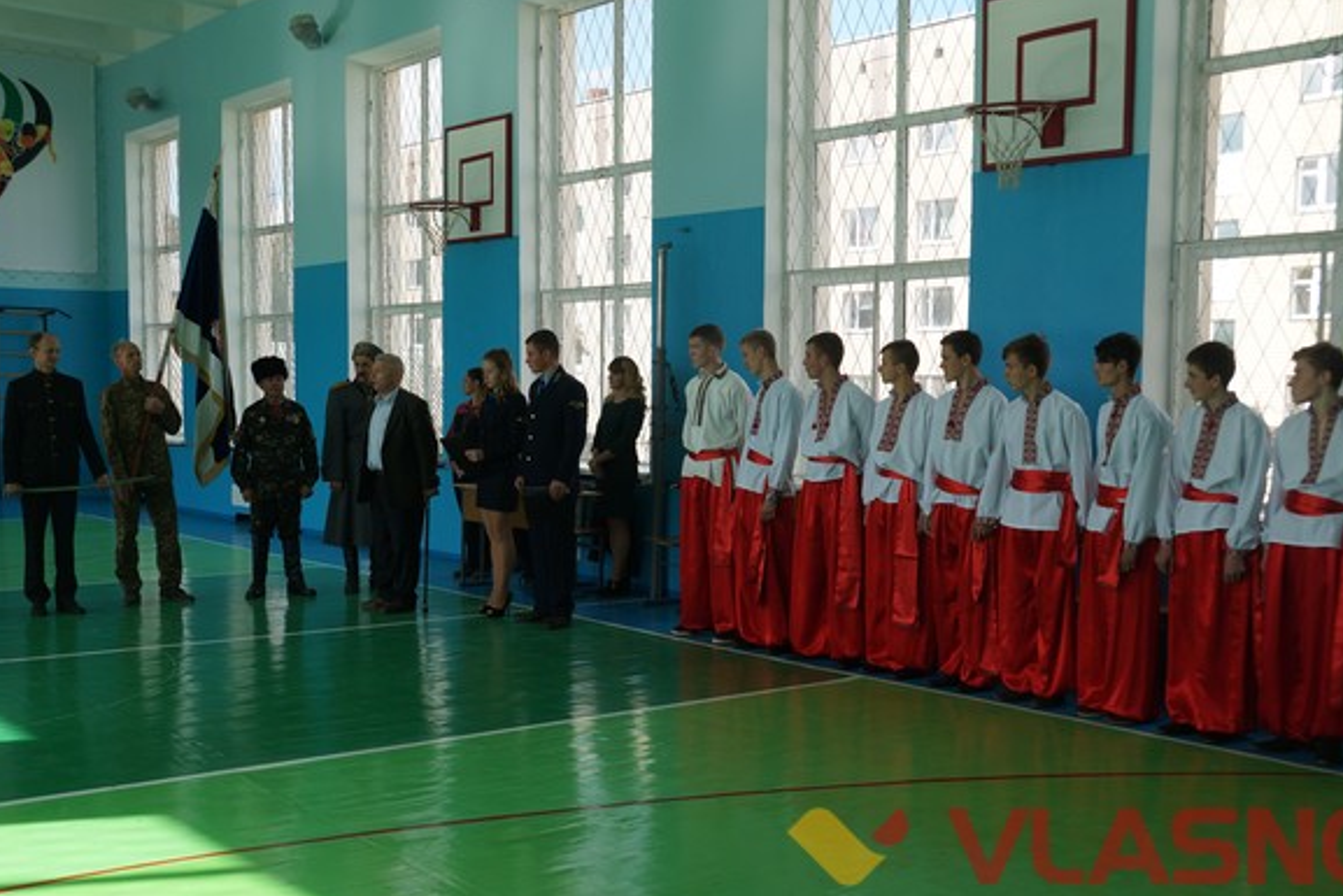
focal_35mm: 40
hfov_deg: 48.4
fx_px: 1493
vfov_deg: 33.3
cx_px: 647
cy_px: 532
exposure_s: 1/125
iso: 100
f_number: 5.6
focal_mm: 22
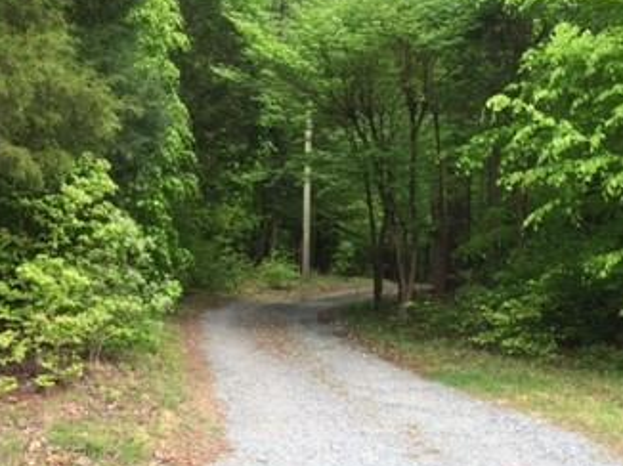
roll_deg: -1.2
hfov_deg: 33.7
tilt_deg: +4.6
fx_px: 1025
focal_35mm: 57
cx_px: 378
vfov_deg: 25.6
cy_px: 218
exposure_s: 1/162
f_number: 2.2
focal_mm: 4.15
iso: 32
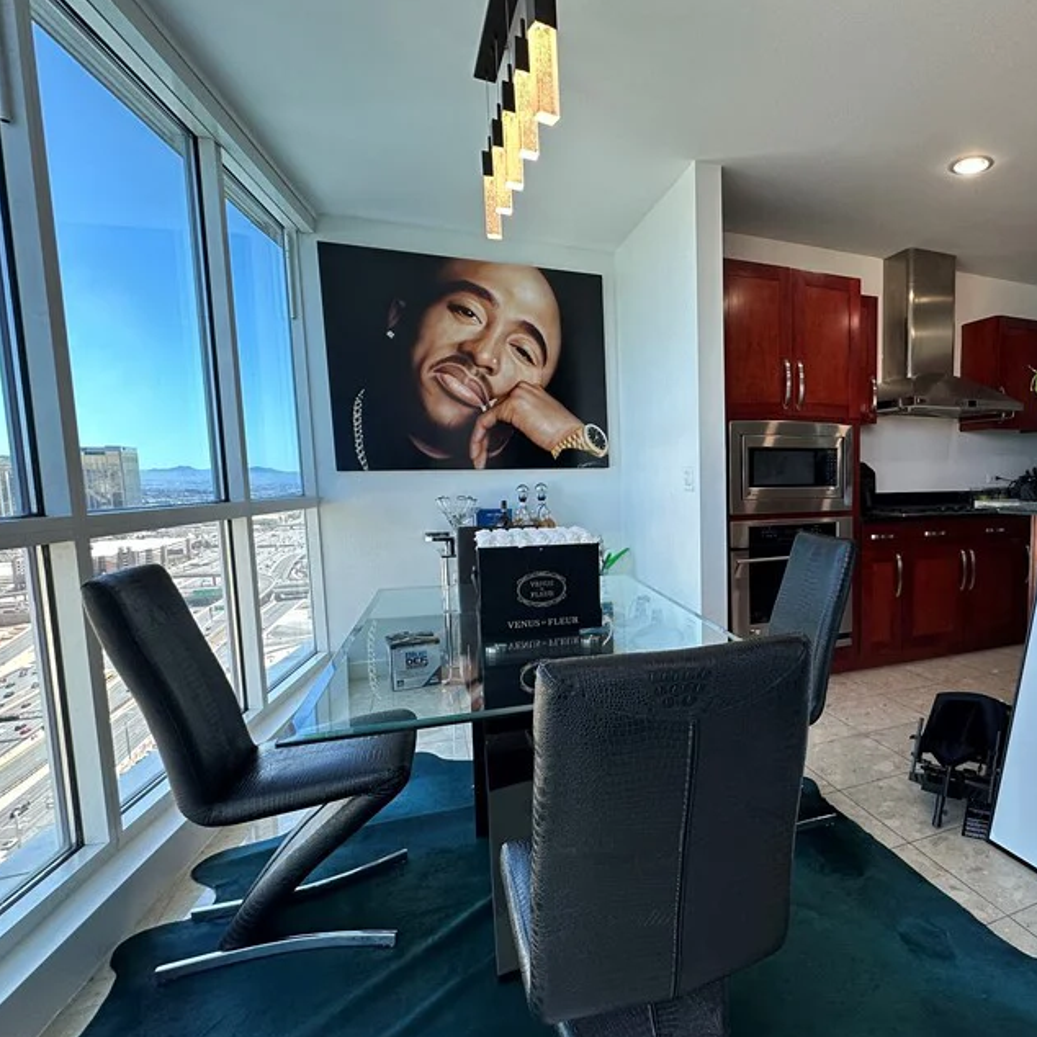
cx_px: 761
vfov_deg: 74.8
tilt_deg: -5.8
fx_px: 678
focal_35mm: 20
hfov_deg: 70.5
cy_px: 548
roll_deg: +0.6
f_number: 2.2
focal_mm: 2.22
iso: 100
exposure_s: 1/120
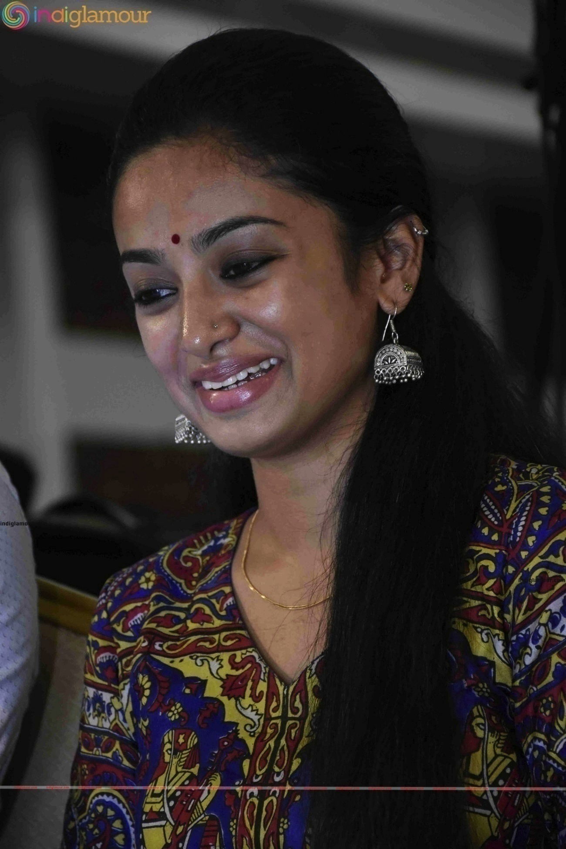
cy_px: 424
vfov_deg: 12.2
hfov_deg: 8.2
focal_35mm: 168
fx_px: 3962
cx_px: 283
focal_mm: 112
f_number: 5.6
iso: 2500
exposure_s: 1/100
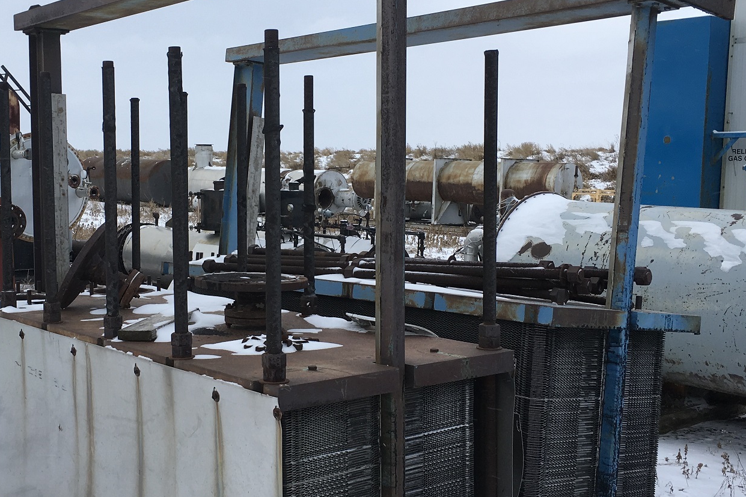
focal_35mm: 49
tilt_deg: -6.7
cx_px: 280
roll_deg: -2.4
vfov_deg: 27.5
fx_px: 1015
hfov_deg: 40.1
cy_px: 246
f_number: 2.2
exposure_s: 1/416
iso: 25
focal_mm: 4.15
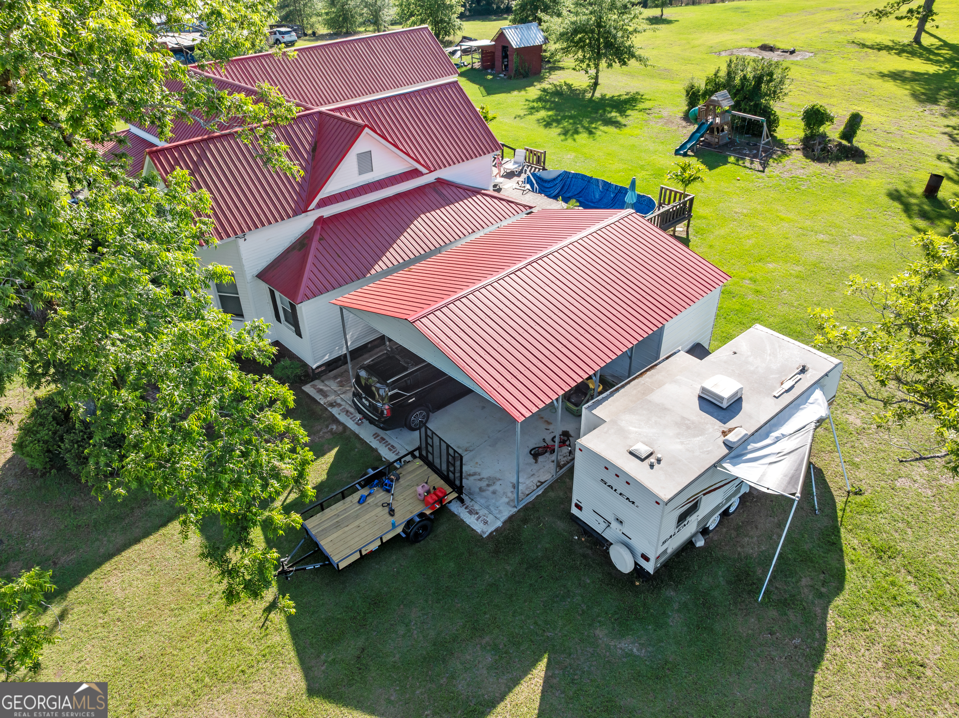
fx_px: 665
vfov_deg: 56.8
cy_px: 359
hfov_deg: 71.6
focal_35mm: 24
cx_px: 480
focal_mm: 12.29
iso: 100
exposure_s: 1/640
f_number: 4
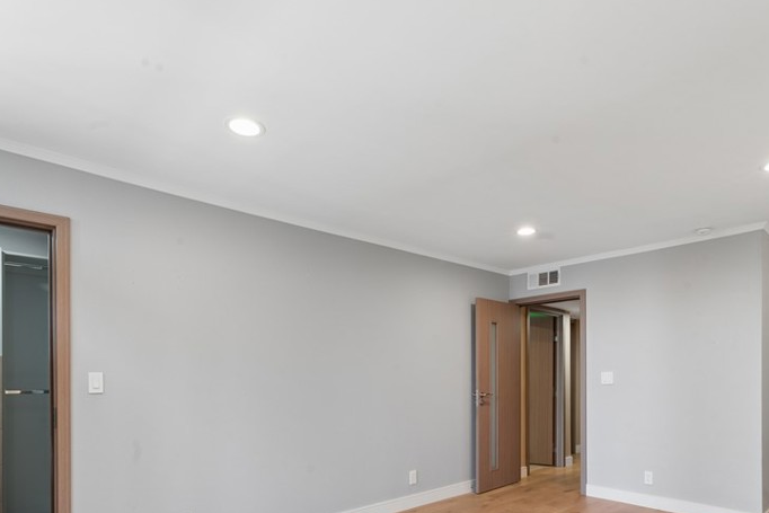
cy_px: 368
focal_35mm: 21
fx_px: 449
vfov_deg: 57.3
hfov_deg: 81.1
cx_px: 405
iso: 100
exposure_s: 1/1.25
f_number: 13
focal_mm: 14
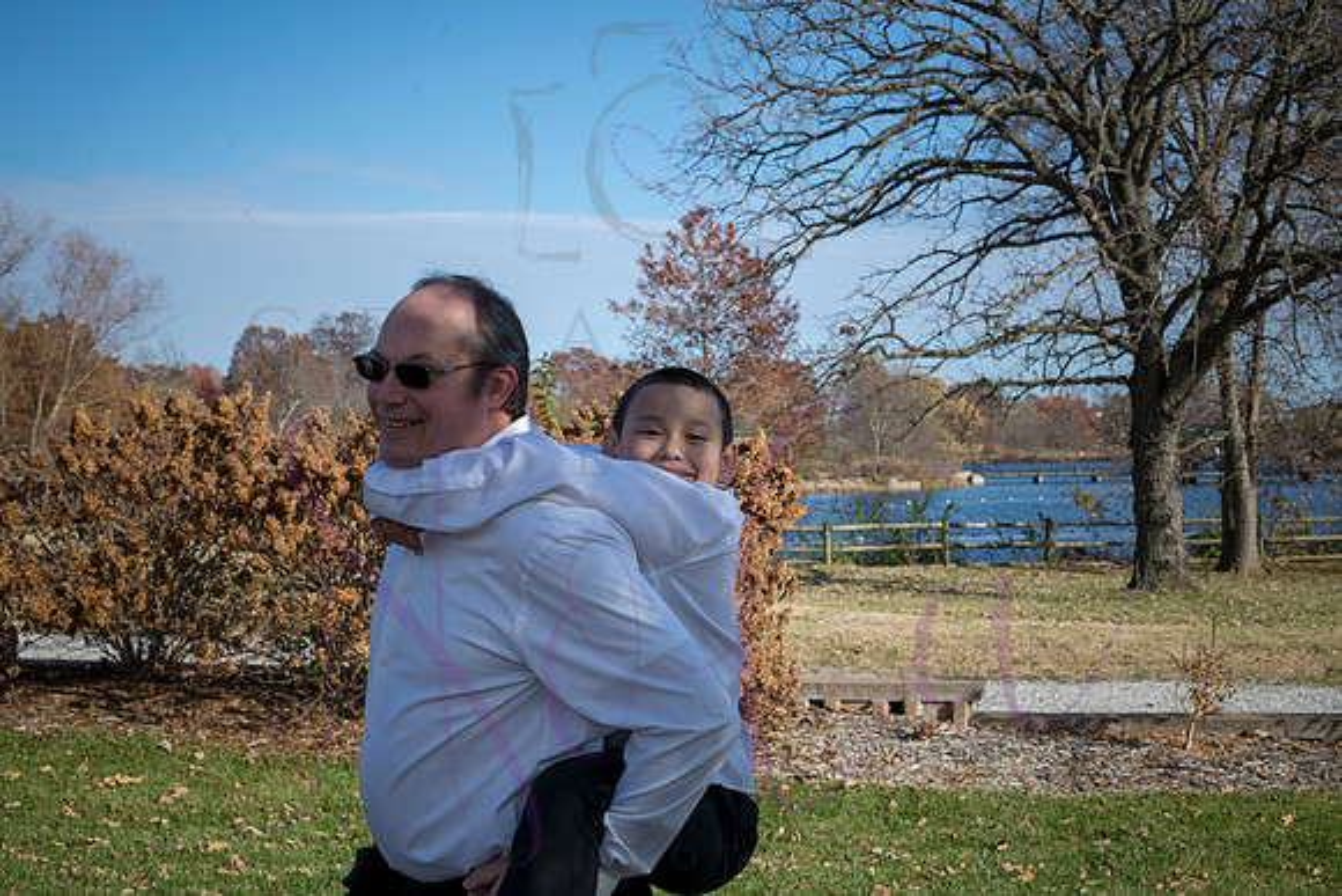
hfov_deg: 39.6
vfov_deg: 27.0
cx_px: 671
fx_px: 1864
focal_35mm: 50
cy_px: 448
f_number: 13
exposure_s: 1/400
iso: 400
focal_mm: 50
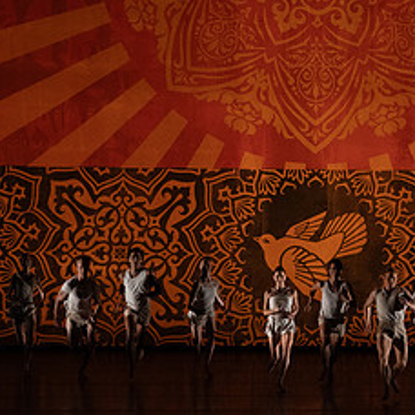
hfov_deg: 8.1
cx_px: 388
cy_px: 119
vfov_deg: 8.1
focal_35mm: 216
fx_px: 2930
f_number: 6.3
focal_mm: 100
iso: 6400
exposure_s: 1/400
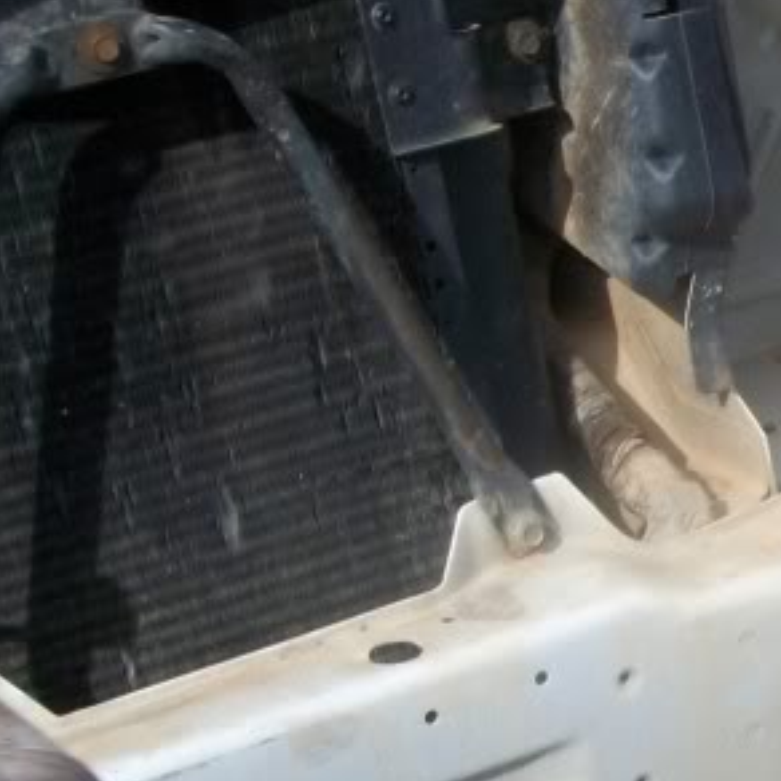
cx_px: 1145
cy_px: 706
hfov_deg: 13.3
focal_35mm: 124
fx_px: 3165
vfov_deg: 13.9
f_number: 6.3
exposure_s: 1/250
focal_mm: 7.1
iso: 80
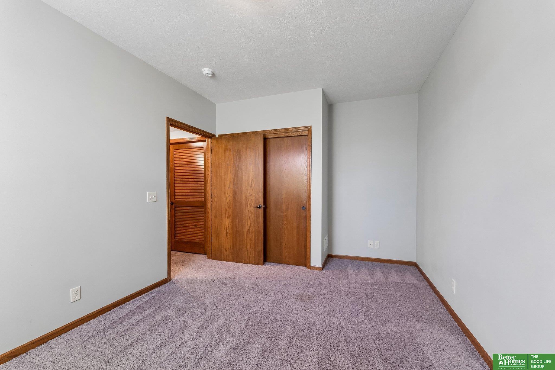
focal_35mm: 14
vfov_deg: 81.2
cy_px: 185
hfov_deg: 104.3
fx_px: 216
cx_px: 278
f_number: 6.3
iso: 500
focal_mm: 14
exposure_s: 1/6
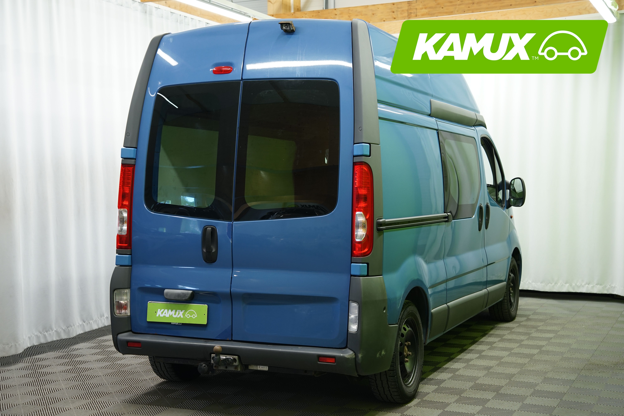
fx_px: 867
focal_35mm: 50
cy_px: 208
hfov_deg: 39.6
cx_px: 312
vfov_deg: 27.0
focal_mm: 50
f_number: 4.5
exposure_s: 1/20
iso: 500
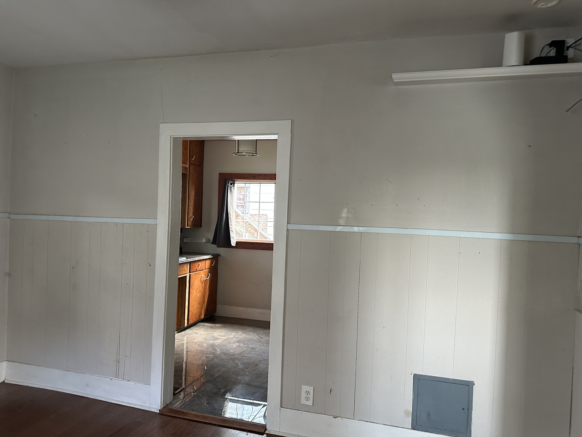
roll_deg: -0.6
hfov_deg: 69.4
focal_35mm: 25
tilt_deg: +1.8
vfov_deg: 54.9
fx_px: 420
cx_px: 279
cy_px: 225
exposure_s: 1/60
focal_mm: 6.86
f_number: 1.78
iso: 320
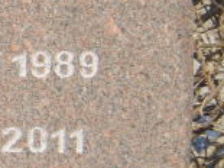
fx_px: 2328
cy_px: 119
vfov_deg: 4.1
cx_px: -197
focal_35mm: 360
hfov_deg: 5.4
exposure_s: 1/332
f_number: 5.6
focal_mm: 15.6
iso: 100
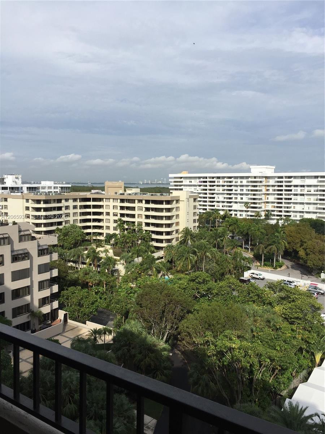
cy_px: 217
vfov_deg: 61.7
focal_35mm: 29
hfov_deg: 48.2
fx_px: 363
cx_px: 162
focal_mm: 4.15
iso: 32
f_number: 2.2
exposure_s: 1/2639
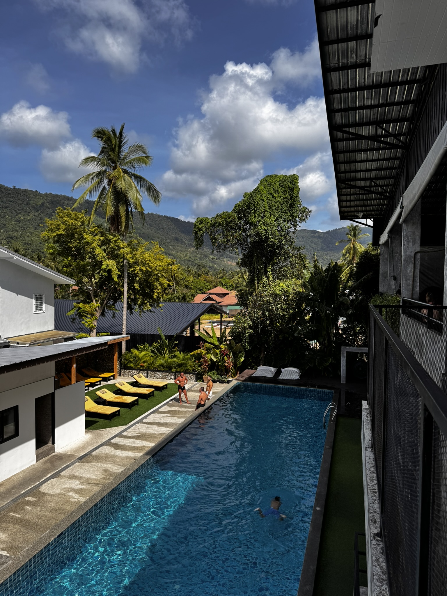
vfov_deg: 71.6
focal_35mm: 24
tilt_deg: -2.1
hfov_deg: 56.8
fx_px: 413
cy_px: 298
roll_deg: -0.4
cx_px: 224
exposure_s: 1/4950
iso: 80
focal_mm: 6.76
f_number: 1.78
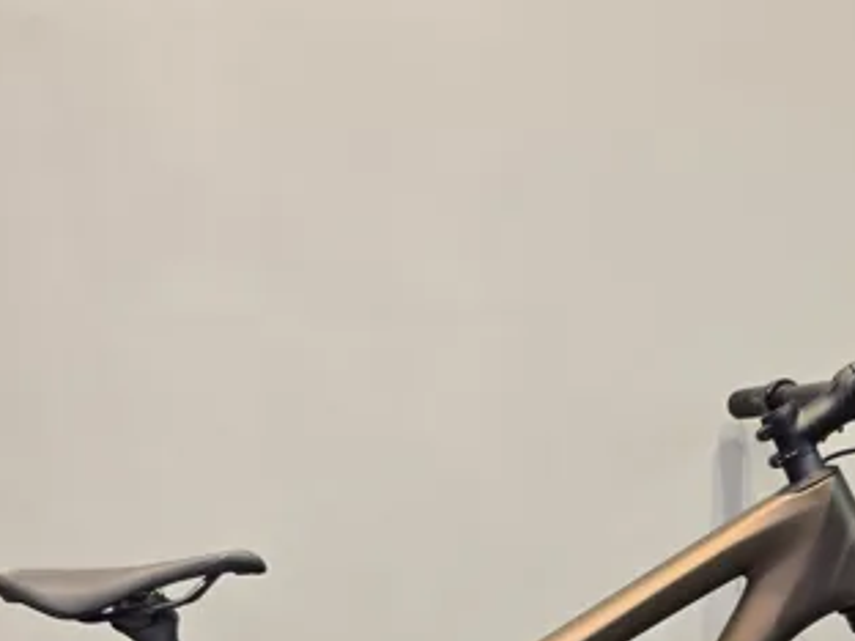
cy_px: 819
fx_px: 1457
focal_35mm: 59
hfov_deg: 32.6
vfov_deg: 22.4
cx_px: 523
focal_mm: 6.3
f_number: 1.7
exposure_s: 1/50
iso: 100
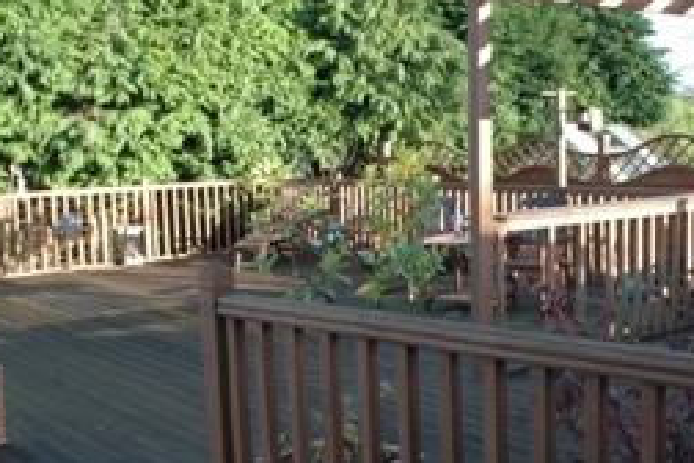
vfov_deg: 28.1
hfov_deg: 39.8
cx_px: 534
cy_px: 223
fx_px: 925
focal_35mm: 48
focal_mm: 18
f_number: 8
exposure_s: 1/250
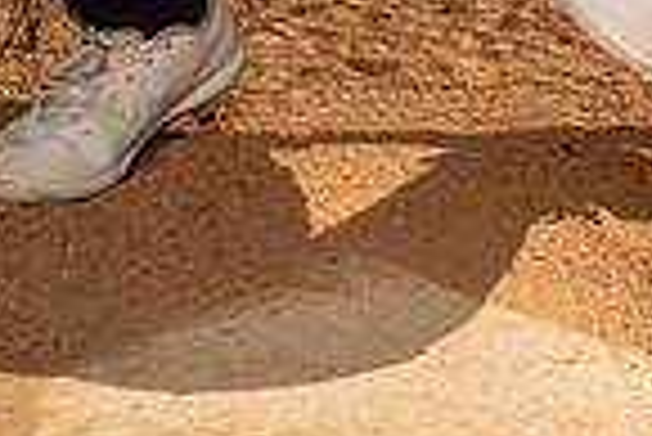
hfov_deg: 9.5
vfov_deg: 6.1
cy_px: -508
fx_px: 3934
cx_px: 436
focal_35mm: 217
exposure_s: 1/250
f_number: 8
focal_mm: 70
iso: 64
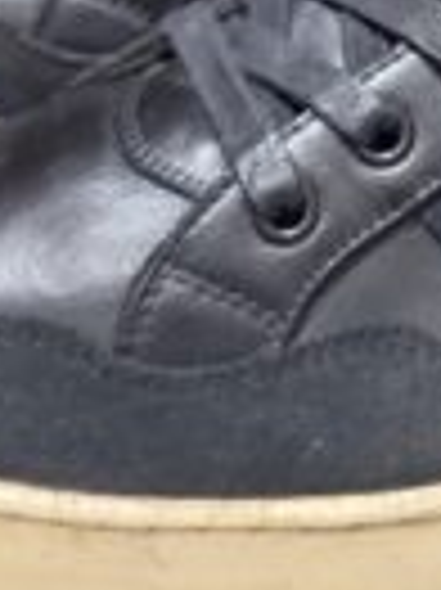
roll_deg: +1.6
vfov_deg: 17.6
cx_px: 576
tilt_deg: -22.2
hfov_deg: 13.5
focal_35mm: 105
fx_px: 1786
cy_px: -164
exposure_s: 1/50
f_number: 1.78
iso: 400
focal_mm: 6.76
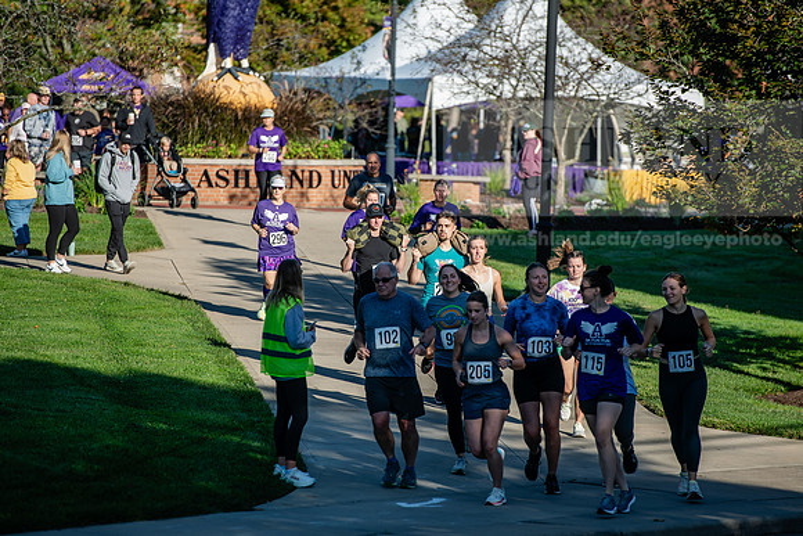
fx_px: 4462
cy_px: 268
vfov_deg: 6.9
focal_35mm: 200
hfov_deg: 10.3
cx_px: 402
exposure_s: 1/500
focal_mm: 200
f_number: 4
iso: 80
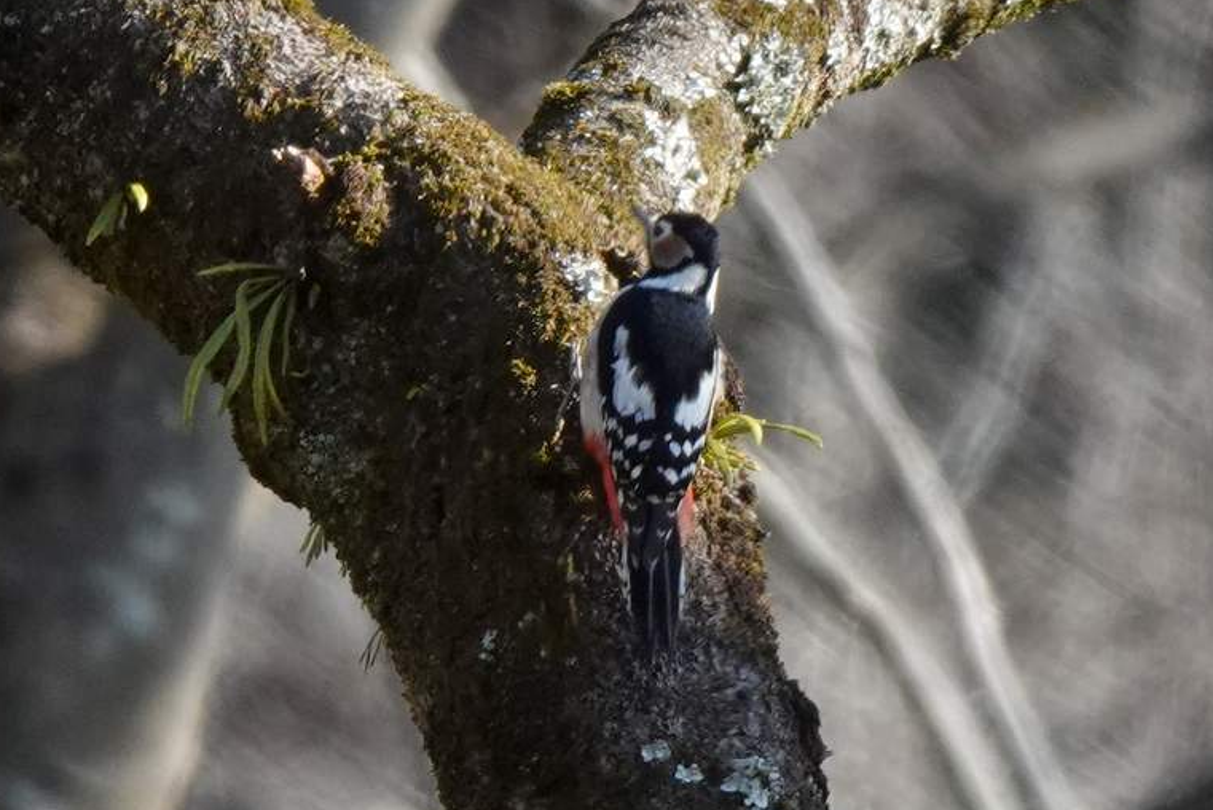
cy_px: 415
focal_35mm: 710
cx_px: 673
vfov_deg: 1.9
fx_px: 23931
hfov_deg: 2.9
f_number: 4
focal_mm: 220
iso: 400
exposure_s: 1/800
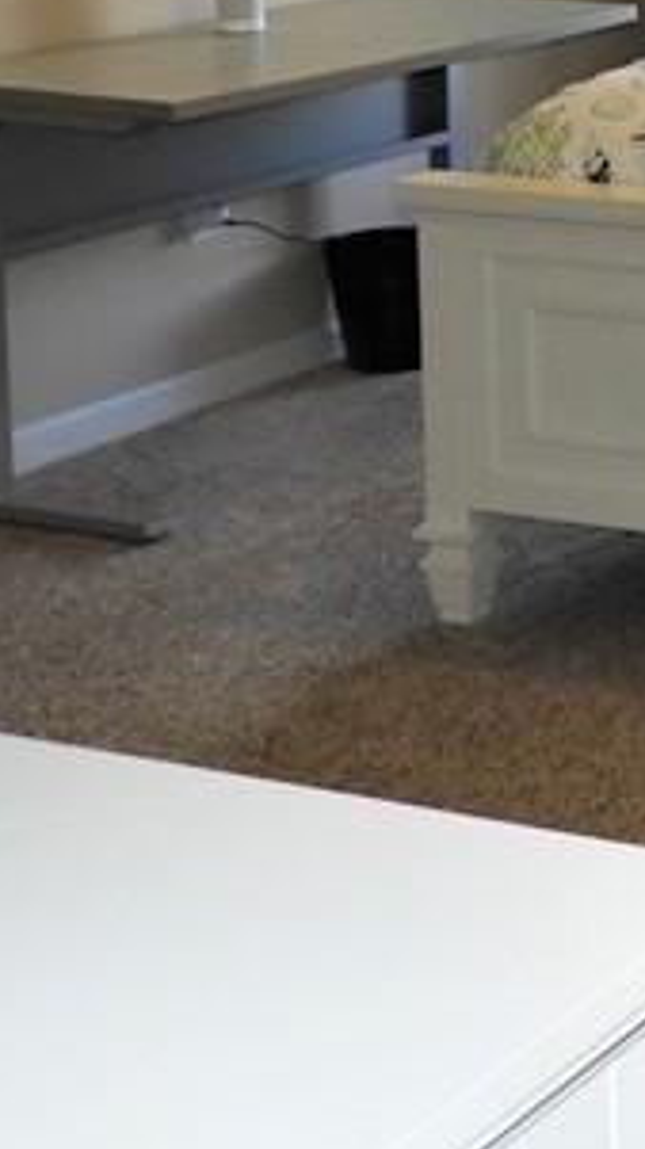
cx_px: 1267
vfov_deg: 22.6
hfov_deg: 12.1
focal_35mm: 89
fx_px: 2710
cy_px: -118
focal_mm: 4.3
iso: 200
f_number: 3.3
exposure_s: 1/30
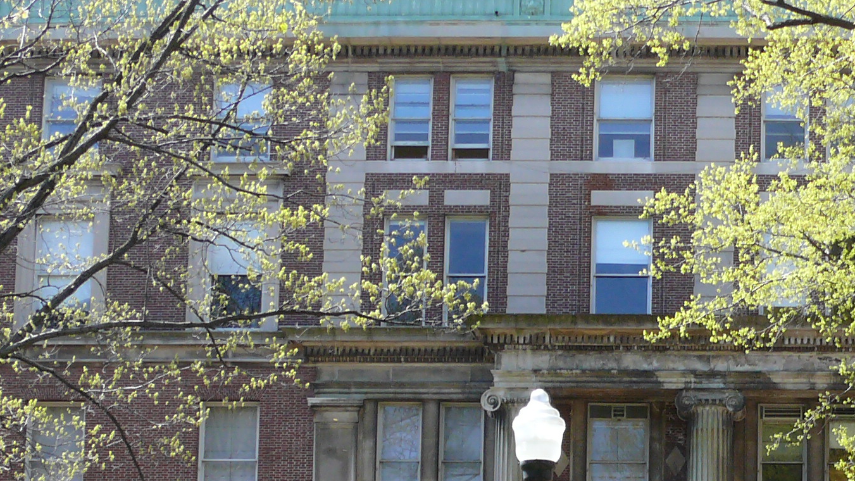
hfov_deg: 20.1
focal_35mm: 103
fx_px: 2335
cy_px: 617
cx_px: 847
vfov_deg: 11.5
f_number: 4
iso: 100
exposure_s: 1/200
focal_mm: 7.4
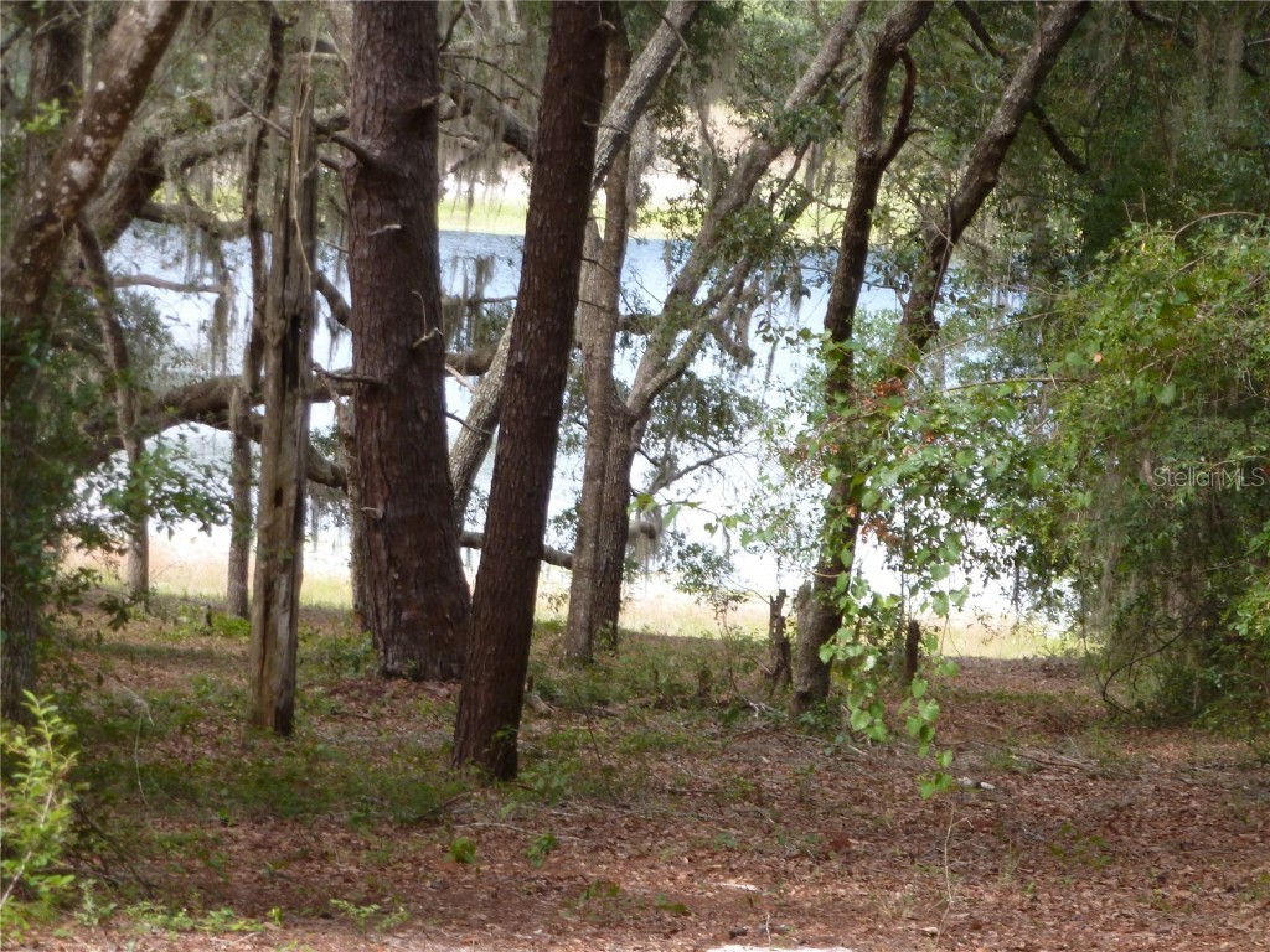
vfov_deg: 8.8
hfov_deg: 11.8
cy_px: 476
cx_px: 635
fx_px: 6164
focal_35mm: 168
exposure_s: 1/80
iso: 200
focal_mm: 30.1
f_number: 5.4
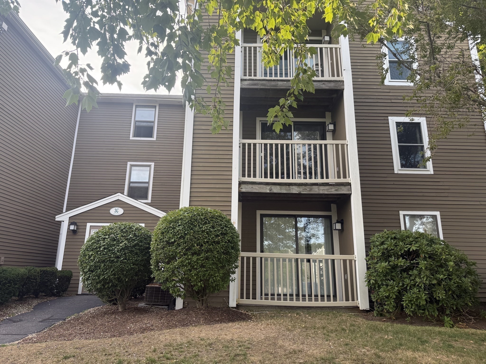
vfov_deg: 56.8
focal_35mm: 24
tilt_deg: +16.9
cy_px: 182
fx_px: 337
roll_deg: -1.1
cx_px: 243
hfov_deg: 71.6
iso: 100
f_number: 1.78
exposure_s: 1/528
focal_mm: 6.76
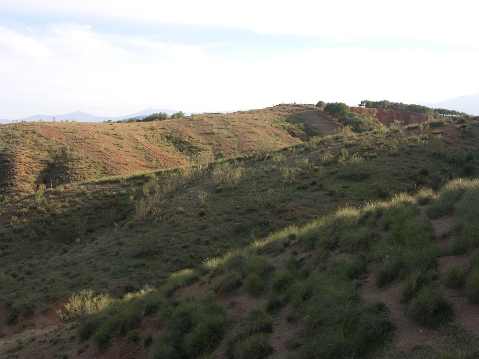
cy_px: 180
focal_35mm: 50
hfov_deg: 38.2
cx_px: 240
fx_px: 692
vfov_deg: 29.1
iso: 50
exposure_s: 1/116
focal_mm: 12.7
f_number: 5.4
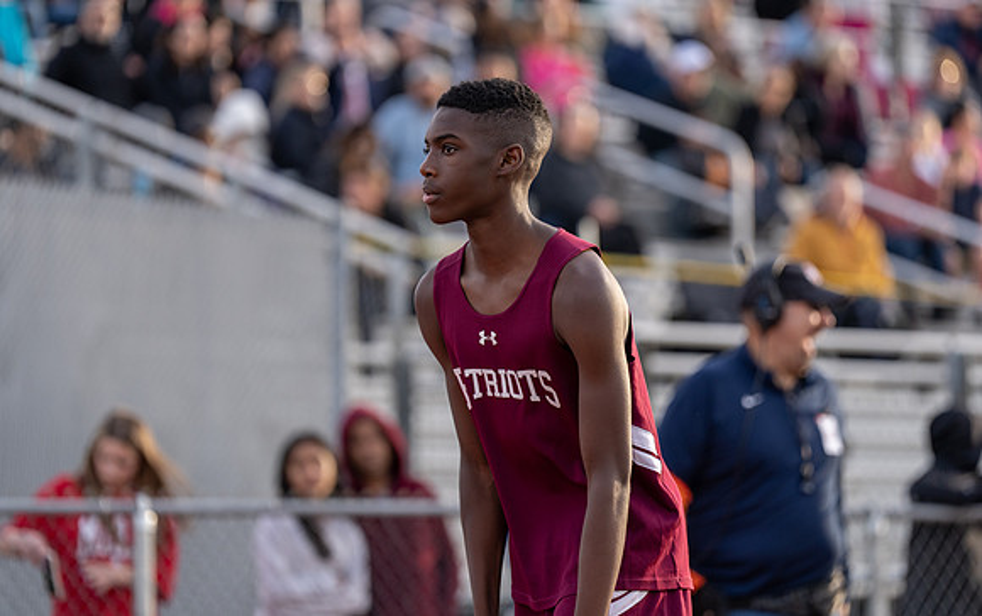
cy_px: 272
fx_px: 4975
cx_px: 517
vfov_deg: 7.1
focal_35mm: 186
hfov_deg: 11.3
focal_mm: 162
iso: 320
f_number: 2.8
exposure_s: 1/1250
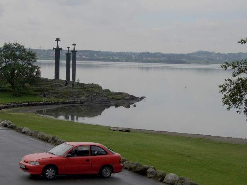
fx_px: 635
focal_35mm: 89
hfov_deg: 22.0
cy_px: 92
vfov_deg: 16.6
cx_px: 124
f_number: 7.1
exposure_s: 1/1000
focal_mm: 19.2
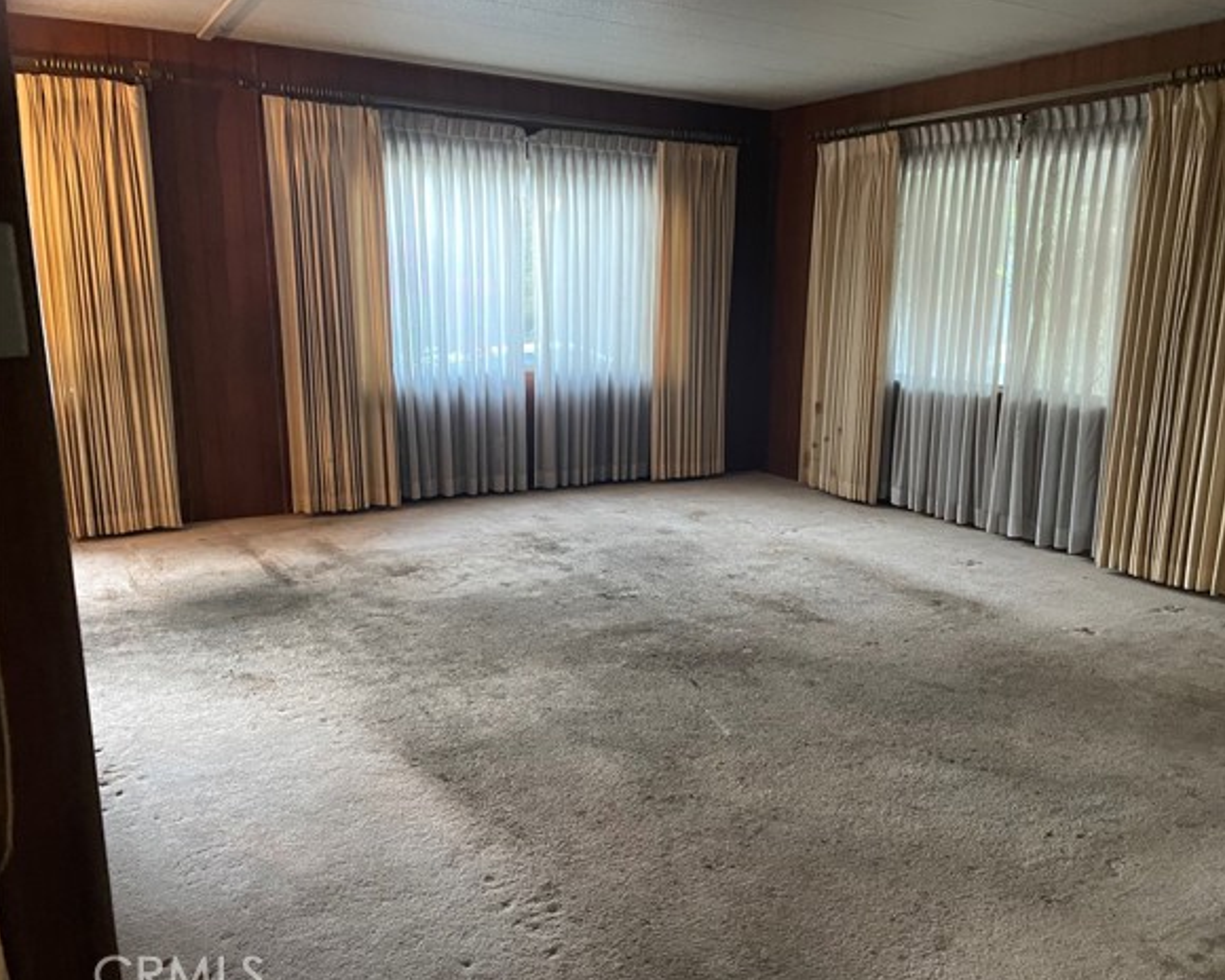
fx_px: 1015
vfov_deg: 51.5
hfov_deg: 62.1
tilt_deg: -12.6
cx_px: 667
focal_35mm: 28
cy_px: 498
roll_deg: -0.2
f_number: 1.6
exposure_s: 1/30
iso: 500
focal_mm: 4.2
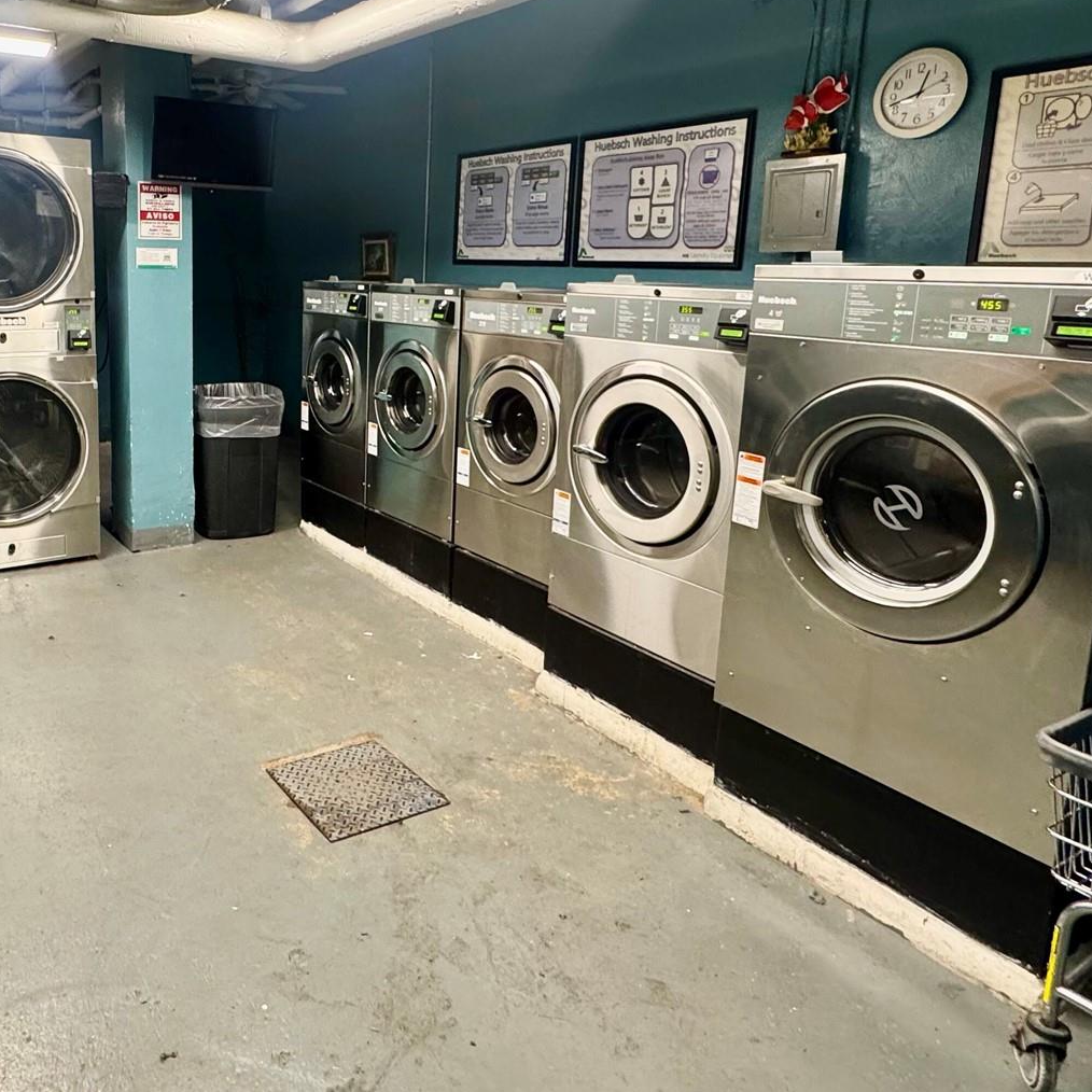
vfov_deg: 62.0
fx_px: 892
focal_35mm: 25
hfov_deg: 60.3
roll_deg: -1.2
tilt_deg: -9.2
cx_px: 306
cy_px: 406
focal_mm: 2.22
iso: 320
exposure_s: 1/60
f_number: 2.2
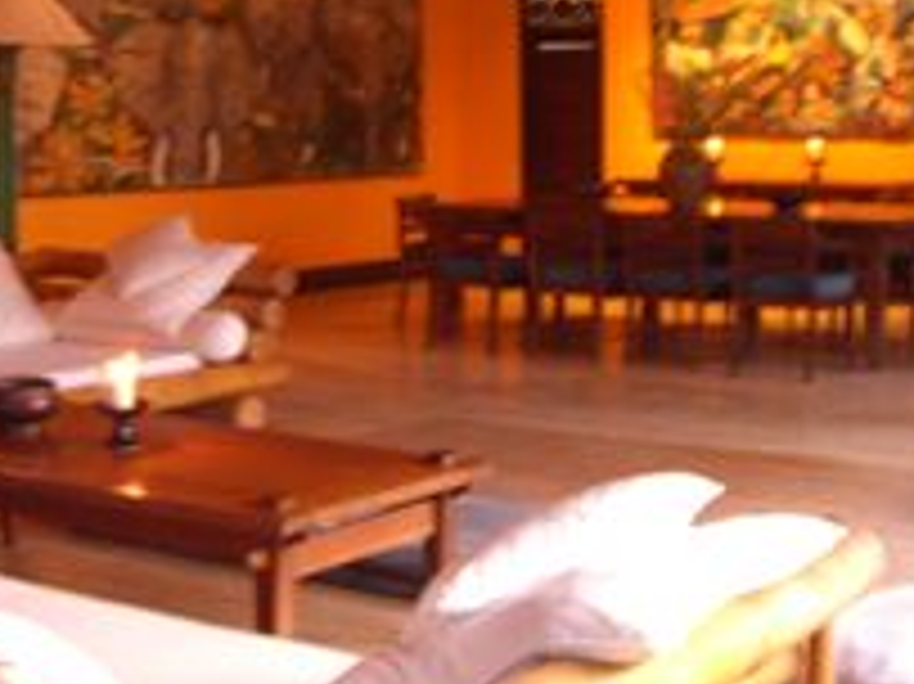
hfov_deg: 28.0
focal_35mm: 69
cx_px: 293
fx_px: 1821
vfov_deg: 21.2
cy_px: 207
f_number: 2.7
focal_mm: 6.2
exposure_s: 1/4
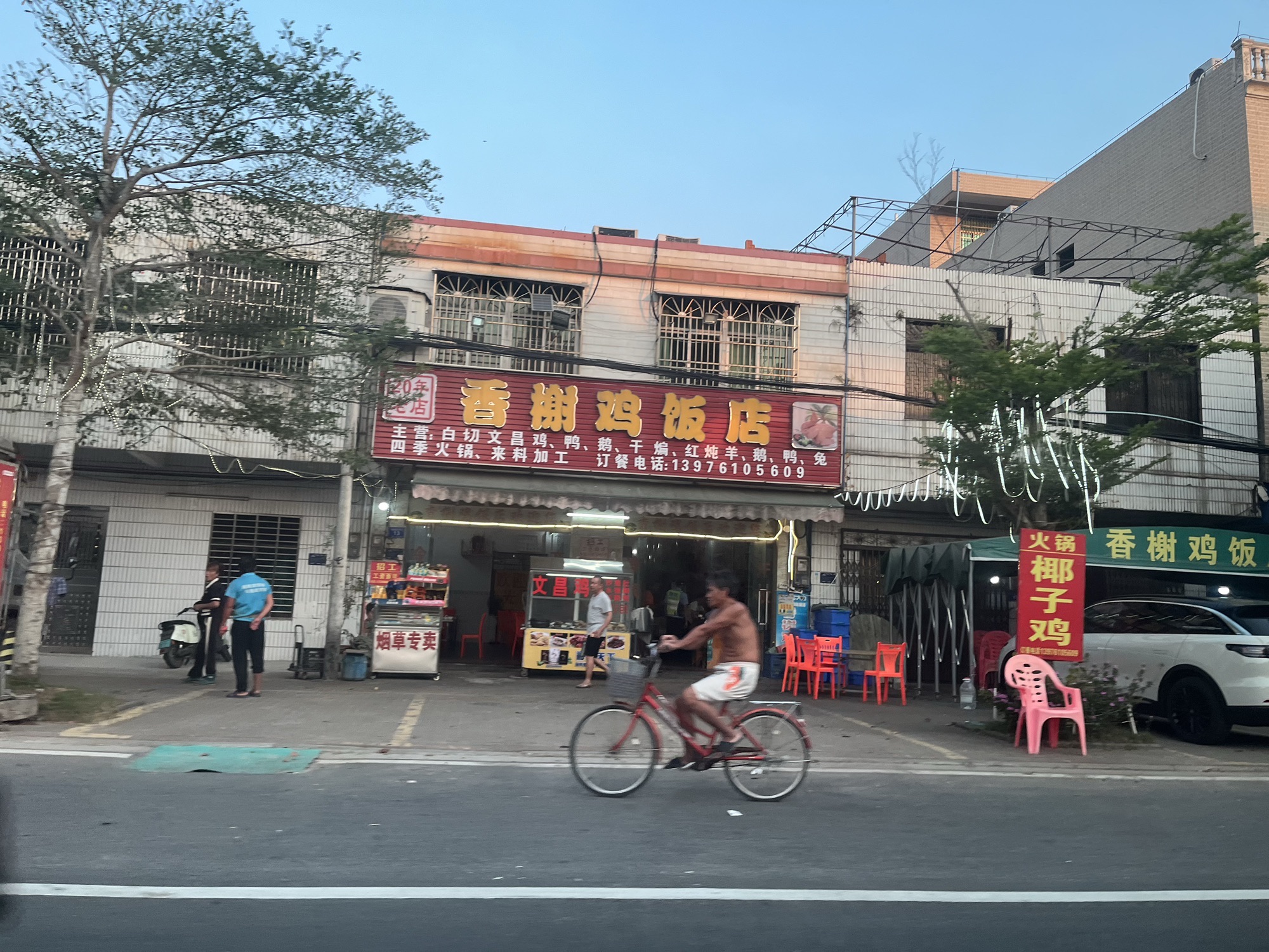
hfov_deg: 67.3
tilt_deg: +7.4
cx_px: 634
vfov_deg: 53.1
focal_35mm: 26
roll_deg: -2.8
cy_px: 476
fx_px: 953
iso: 80
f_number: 1.6
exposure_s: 1/122
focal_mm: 5.1
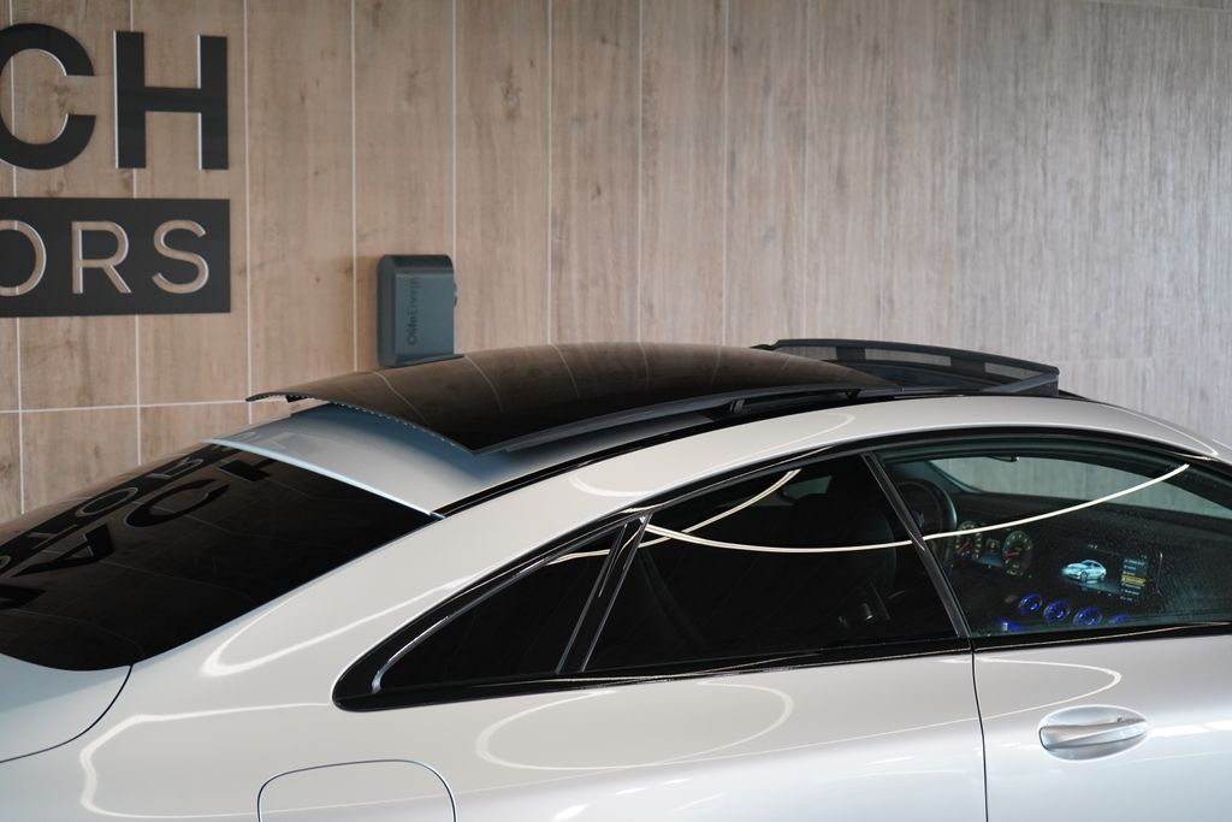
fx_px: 1951
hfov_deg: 35.0
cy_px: 411
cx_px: 616
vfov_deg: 23.8
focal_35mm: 57
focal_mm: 57
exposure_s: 1/160
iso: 3200
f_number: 5
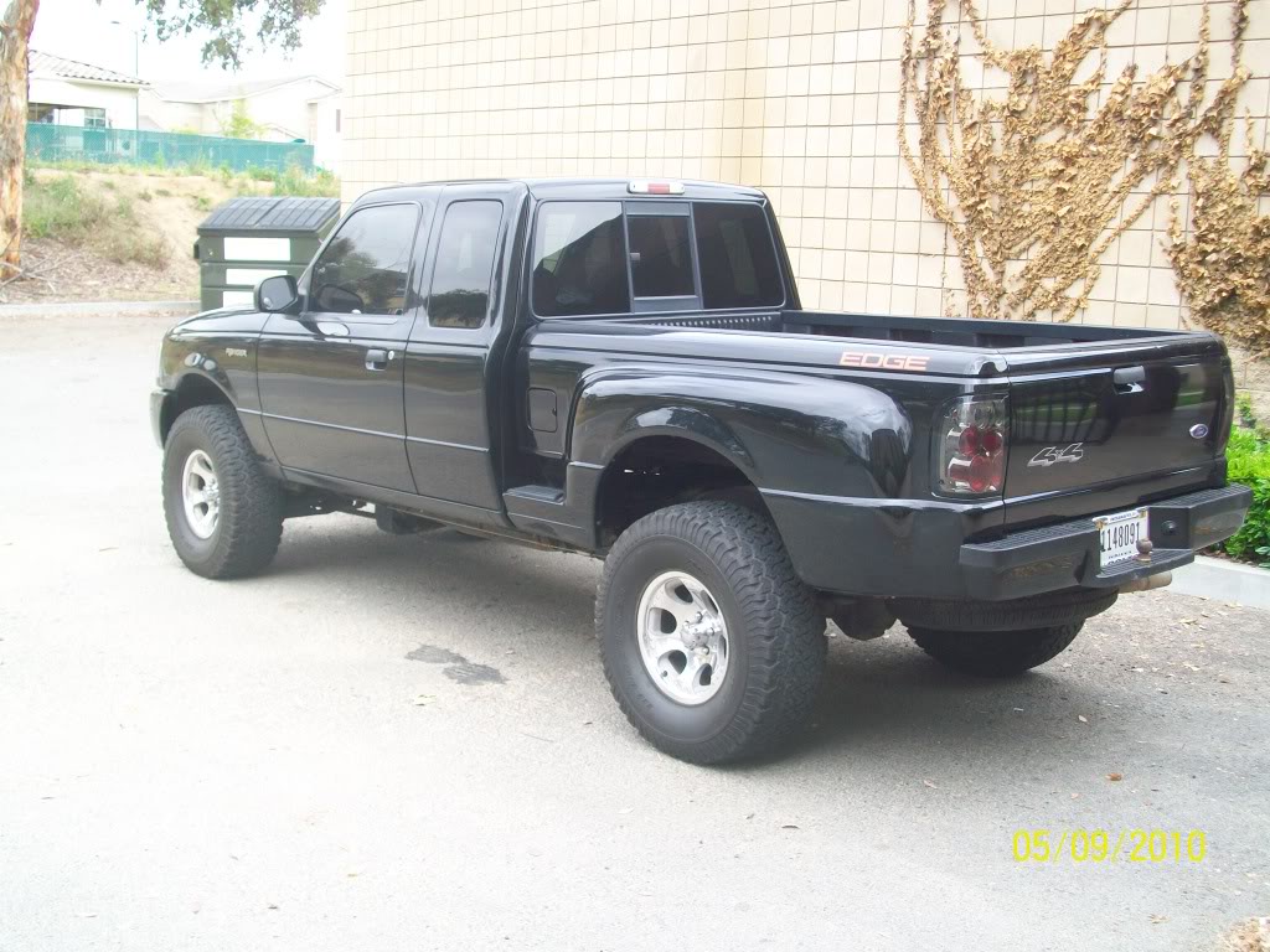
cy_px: 476
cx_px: 635
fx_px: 1468
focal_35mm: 40
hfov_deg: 46.8
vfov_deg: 36.0
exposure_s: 1/125
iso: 64
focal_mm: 7.1
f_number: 3.2
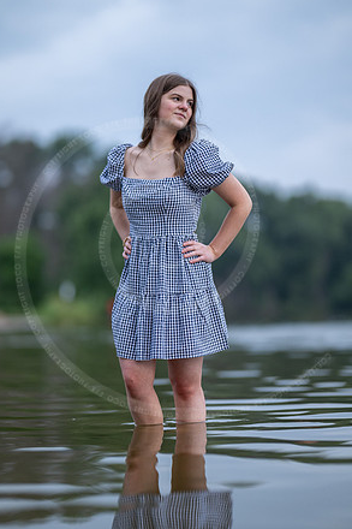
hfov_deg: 15.7
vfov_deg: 23.4
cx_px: 177
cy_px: 263
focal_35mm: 87
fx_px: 1277
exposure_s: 1/500
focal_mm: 85
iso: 500
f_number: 1.2
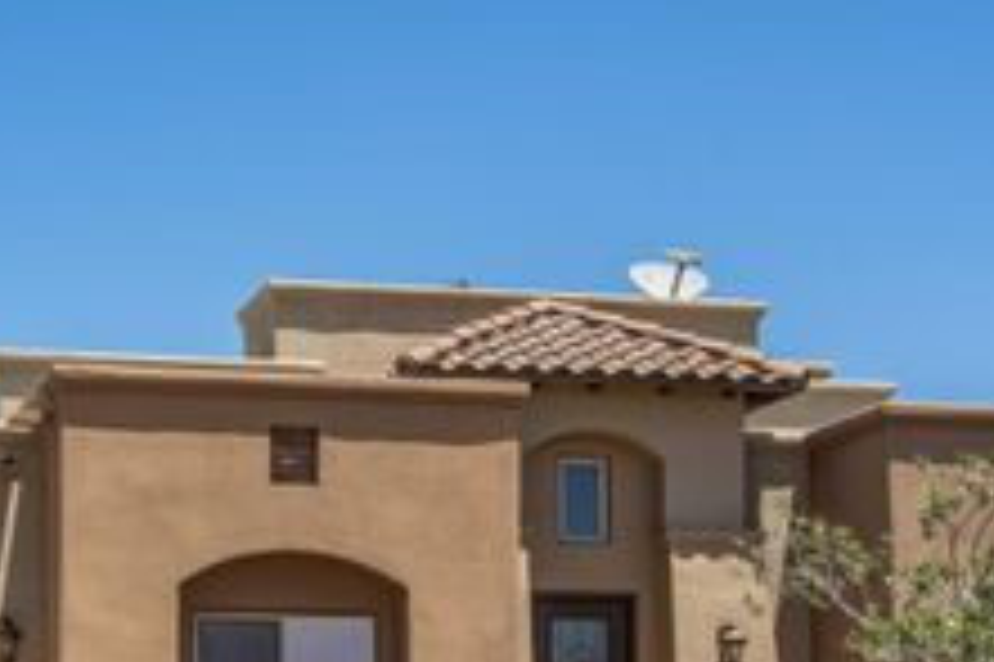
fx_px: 2373
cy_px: 698
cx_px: 279
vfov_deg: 15.5
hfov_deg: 23.5
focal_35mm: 86
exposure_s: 1/250
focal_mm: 38
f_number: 8
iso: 64
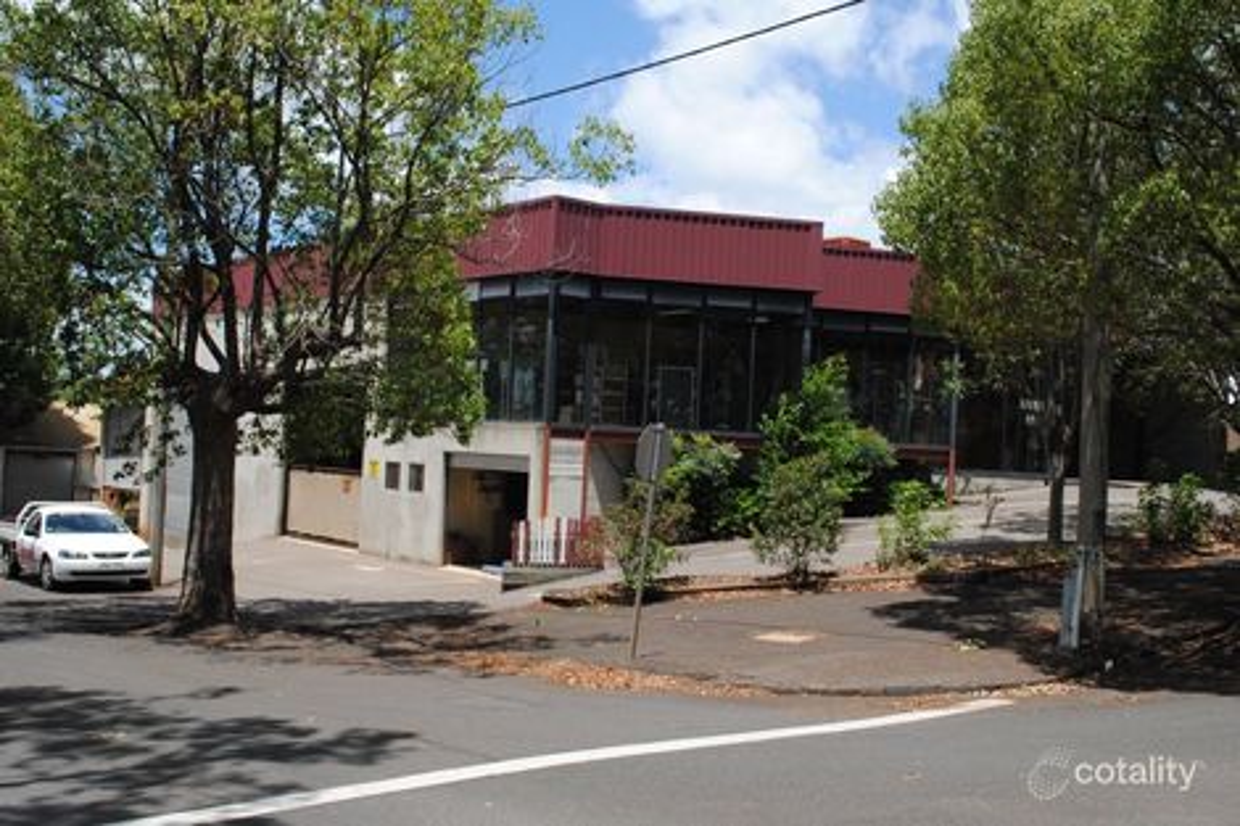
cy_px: 413
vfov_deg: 36.8
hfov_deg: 53.1
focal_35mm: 36
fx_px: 1239
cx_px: 620
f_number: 9
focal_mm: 24
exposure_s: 1/200
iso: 100
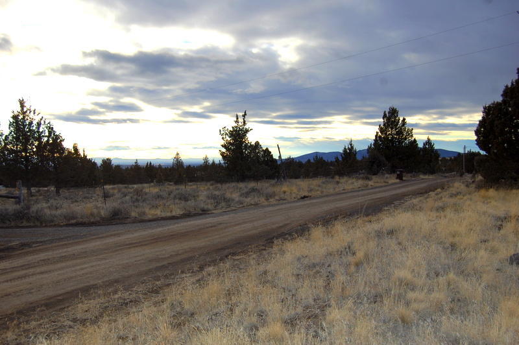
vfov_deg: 34.2
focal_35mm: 39
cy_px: 172
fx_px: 562
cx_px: 260
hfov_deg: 49.6
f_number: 5.6
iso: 200
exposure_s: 1/500
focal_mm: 26
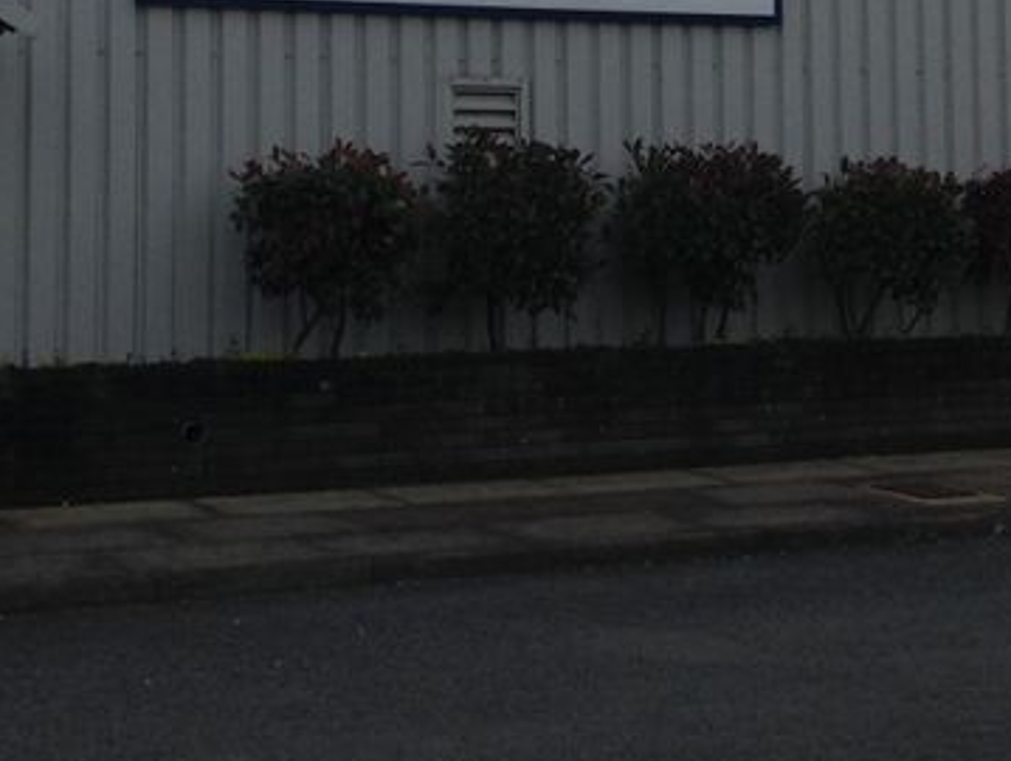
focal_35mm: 102
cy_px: -7
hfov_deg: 19.2
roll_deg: -0.3
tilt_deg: +5.4
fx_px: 2982
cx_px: 698
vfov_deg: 14.3
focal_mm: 4.12
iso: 50
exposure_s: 1/1323
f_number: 2.4
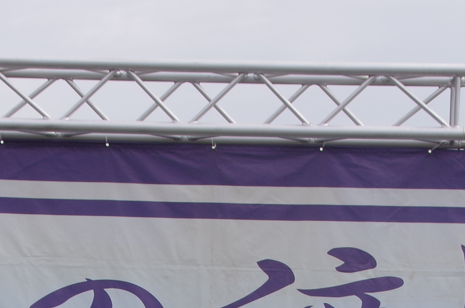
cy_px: 620
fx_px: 2887
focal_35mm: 224
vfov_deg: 5.9
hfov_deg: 9.2
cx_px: 141
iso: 200
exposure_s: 1/320
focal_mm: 37
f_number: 8
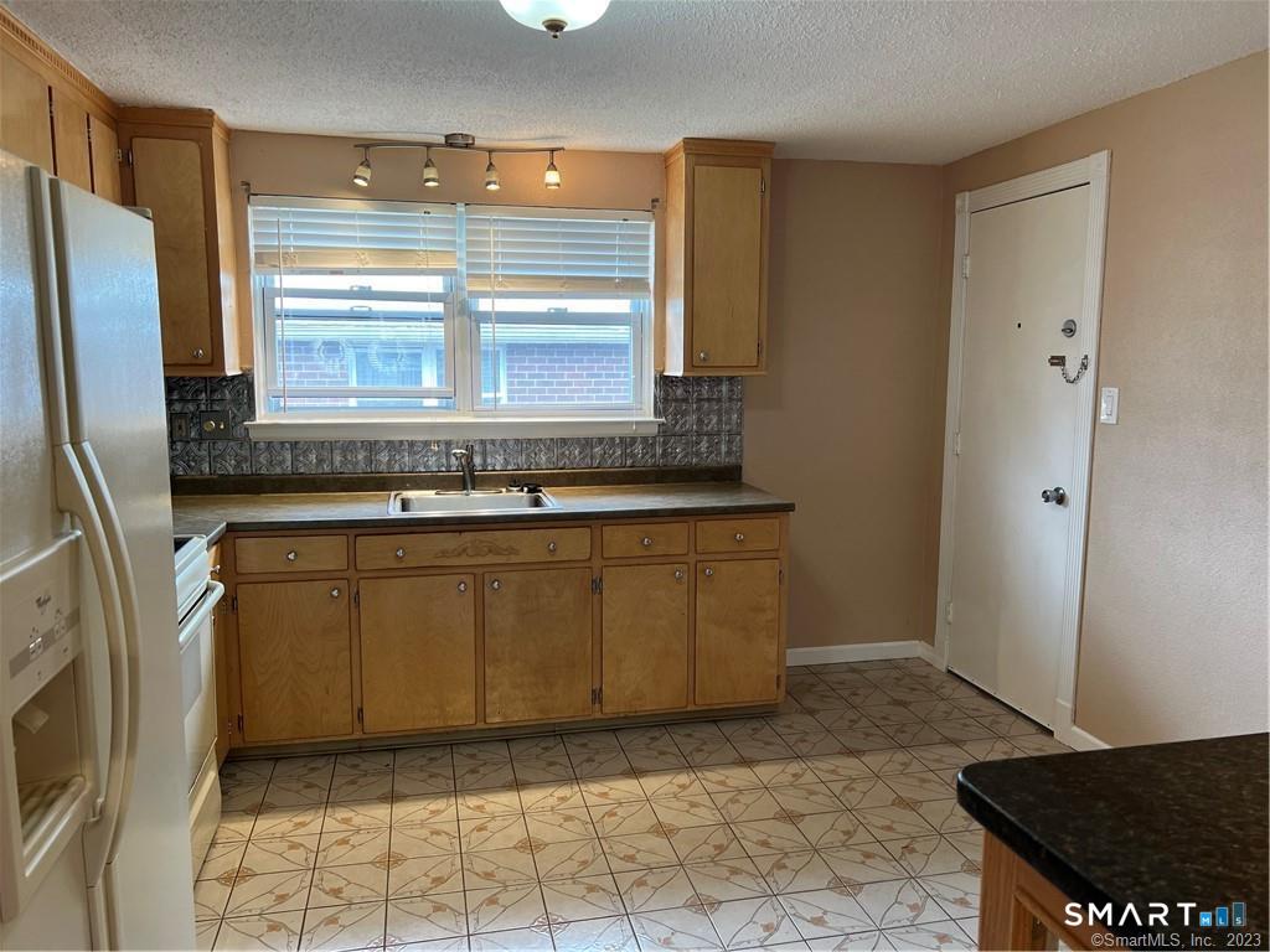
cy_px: 476
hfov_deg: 67.3
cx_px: 635
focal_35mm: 26
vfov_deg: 53.1
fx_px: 954
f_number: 1.5
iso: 80
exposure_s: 1/120
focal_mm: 5.7
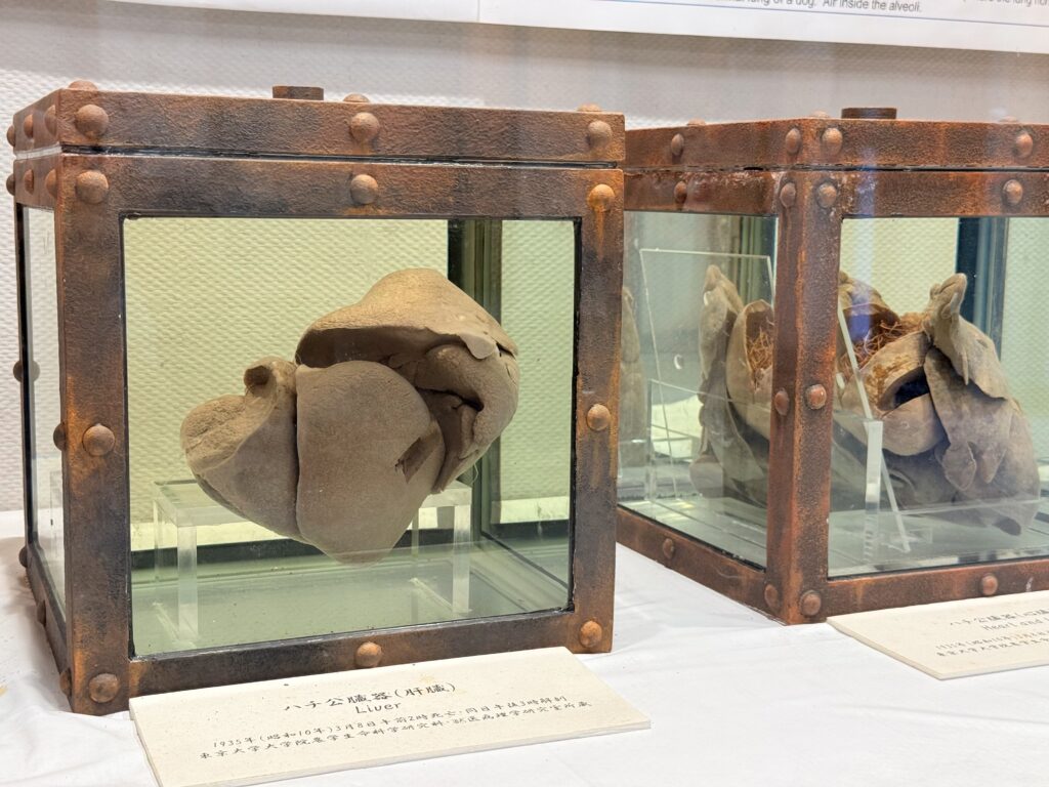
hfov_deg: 39.7
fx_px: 1455
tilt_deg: -8.0
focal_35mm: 48
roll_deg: -1.0
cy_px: 394
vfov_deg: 30.3
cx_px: 524
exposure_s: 1/100
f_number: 1.78
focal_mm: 6.76
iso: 100
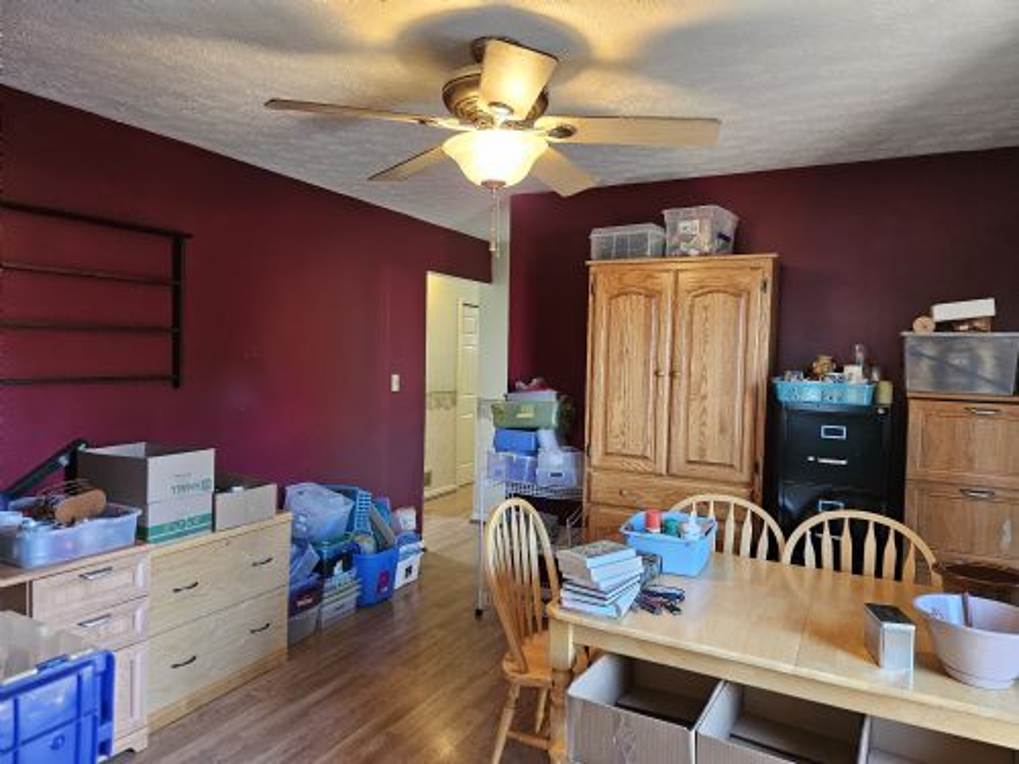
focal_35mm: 23
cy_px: 382
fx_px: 677
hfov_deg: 73.9
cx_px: 510
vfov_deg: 58.9
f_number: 1.8
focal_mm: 5.4
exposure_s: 1/120
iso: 1000
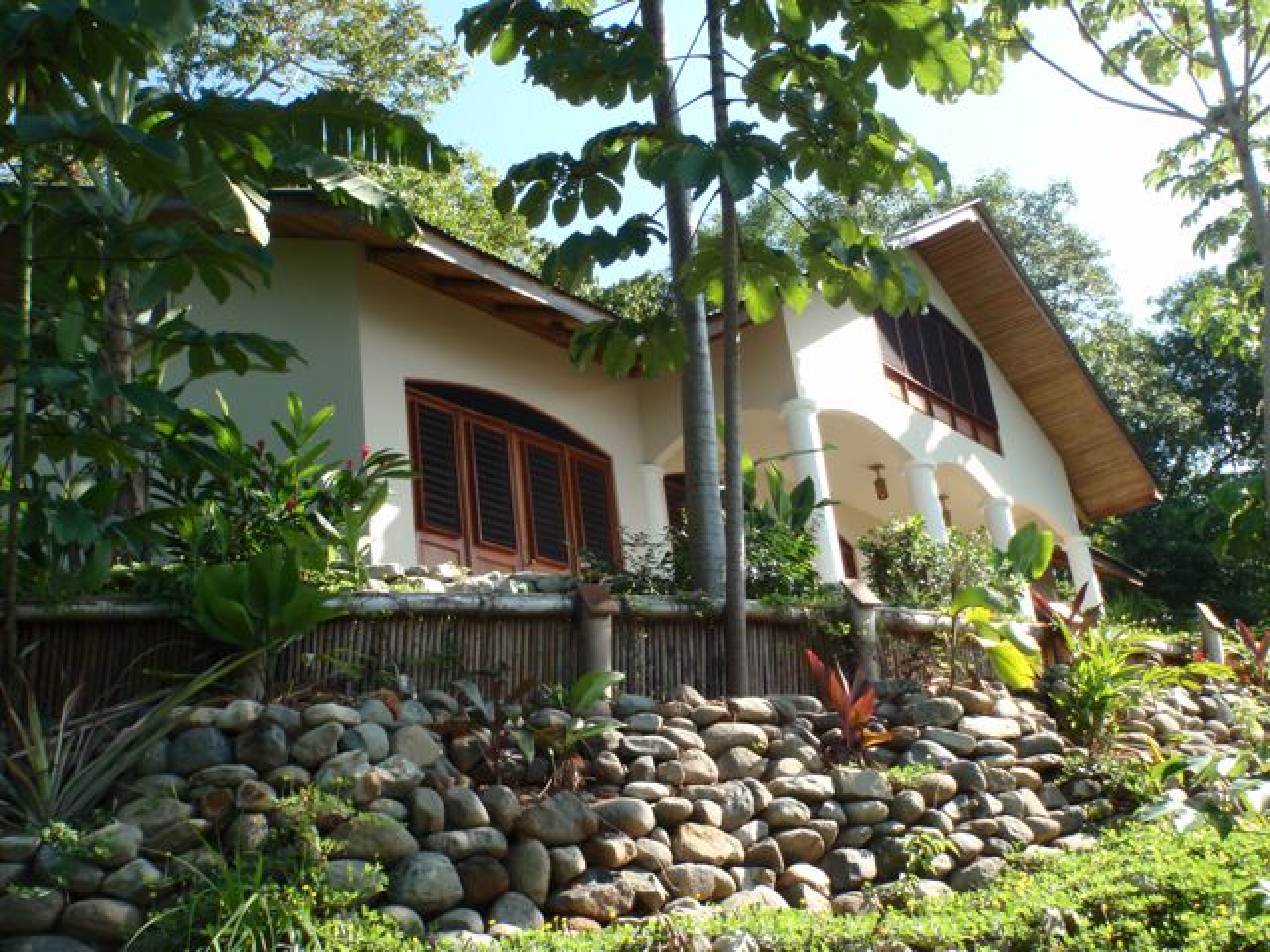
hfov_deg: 51.4
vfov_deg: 39.7
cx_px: 635
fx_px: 1321
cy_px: 476
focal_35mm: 36
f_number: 5
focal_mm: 6.53
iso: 64
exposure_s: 1/100
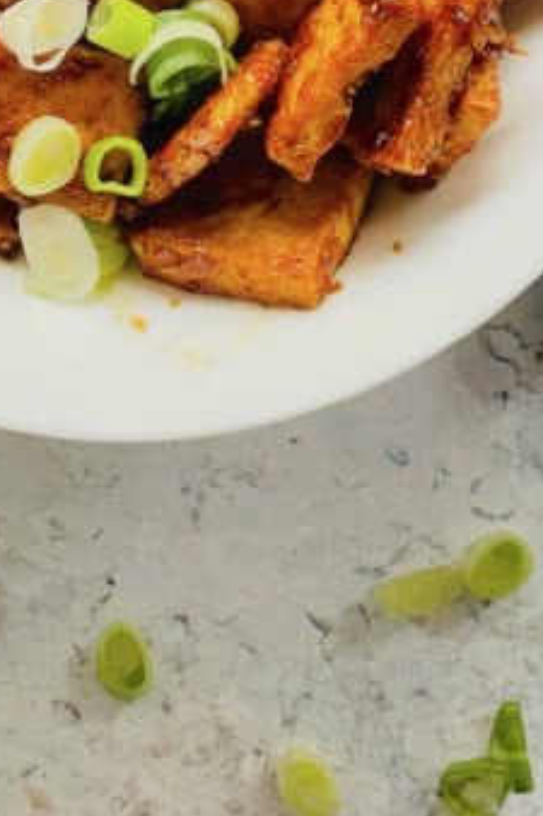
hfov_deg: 10.7
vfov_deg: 15.6
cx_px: 113
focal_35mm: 128
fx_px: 2899
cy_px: -53
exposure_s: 1/99
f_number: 2
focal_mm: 6
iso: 200
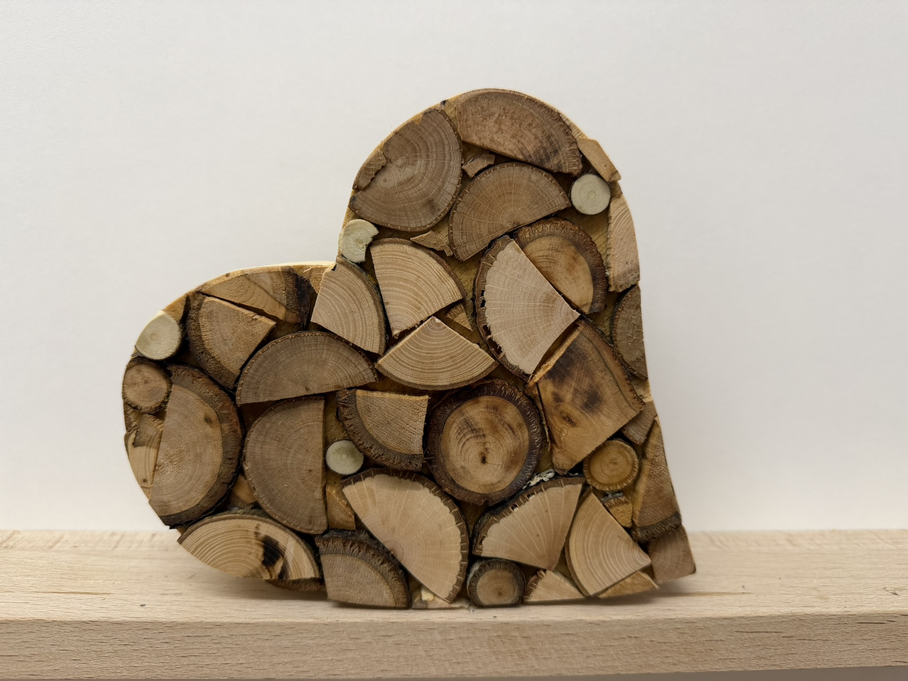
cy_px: 340
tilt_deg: -6.7
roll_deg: -1.6
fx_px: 630
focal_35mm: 24
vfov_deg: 56.8
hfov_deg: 71.6
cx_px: 454
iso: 160
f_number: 1.78
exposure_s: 1/50
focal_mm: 6.76
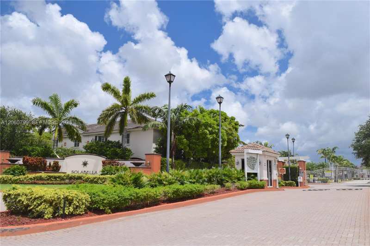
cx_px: 185
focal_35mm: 27
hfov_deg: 67.4
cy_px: 123
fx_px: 277
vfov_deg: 47.9
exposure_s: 1/500
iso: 200
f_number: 11
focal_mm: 18
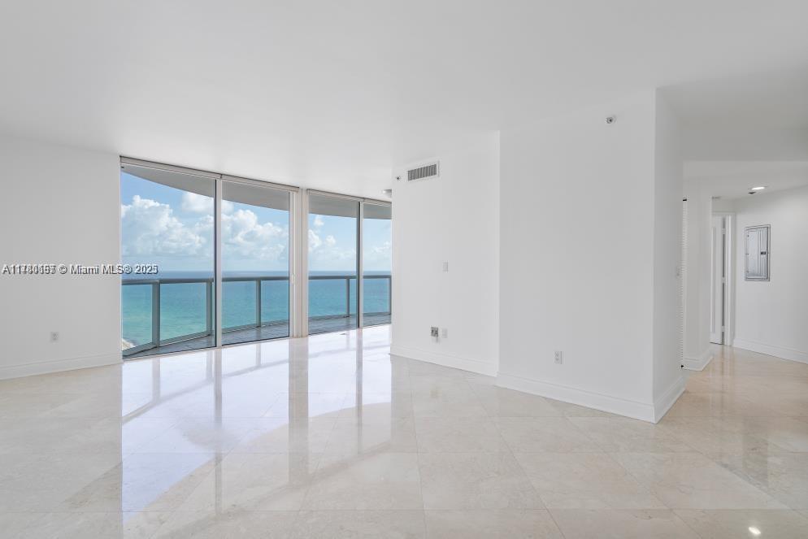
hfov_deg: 93.3
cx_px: 404
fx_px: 382
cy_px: 270
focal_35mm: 17
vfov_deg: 70.5
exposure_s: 1/80
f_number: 10
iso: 400
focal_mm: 17
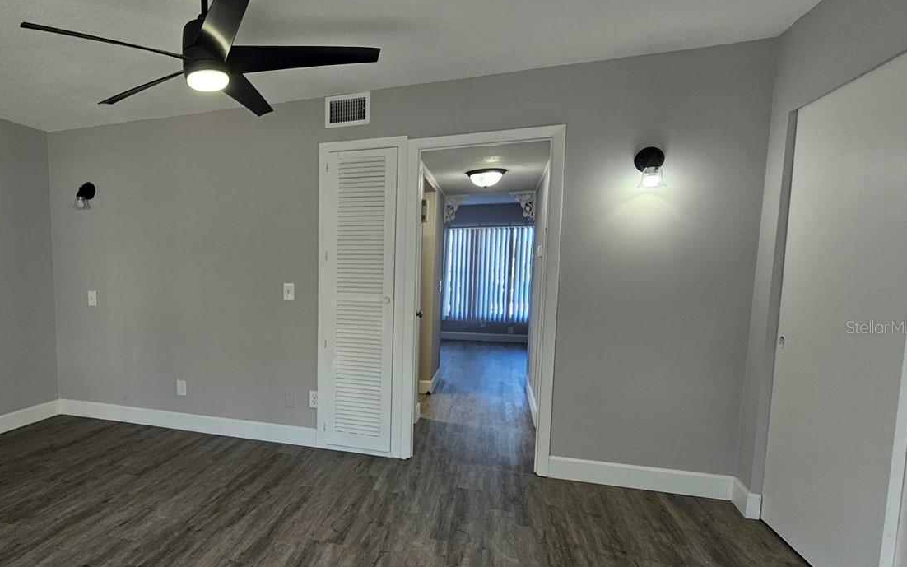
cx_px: 265
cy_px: 327
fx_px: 494
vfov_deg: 59.4
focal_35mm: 20
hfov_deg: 80.6
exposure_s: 1/51
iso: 50
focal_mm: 2.2
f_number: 2.2
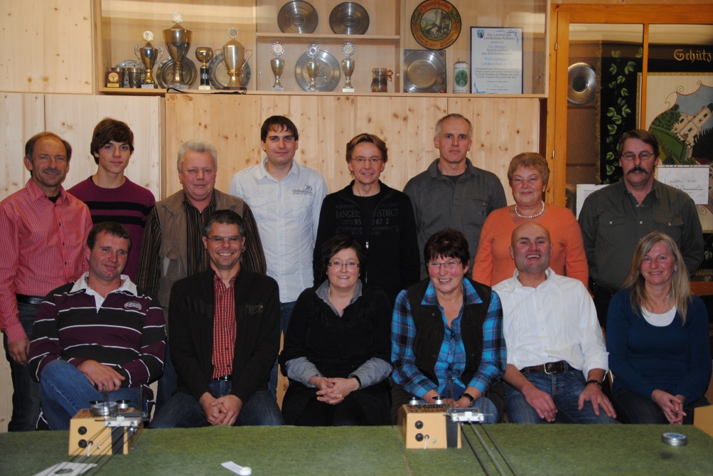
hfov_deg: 43.6
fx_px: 891
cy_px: 238
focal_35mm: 45
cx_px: 356
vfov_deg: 29.9
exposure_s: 1/60
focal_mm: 30
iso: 200
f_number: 4.2
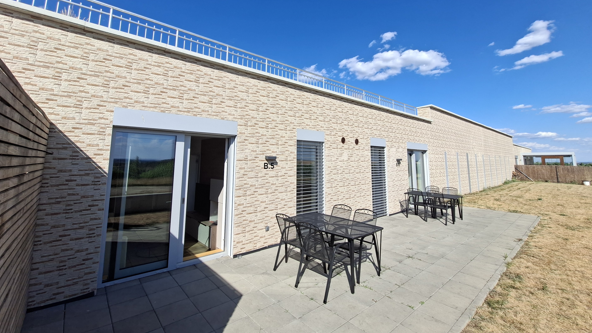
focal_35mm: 15
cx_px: 295
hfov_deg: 103.0
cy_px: 136
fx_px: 235
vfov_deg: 69.9
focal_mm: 1.74
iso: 40
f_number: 2.2
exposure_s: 1/1318
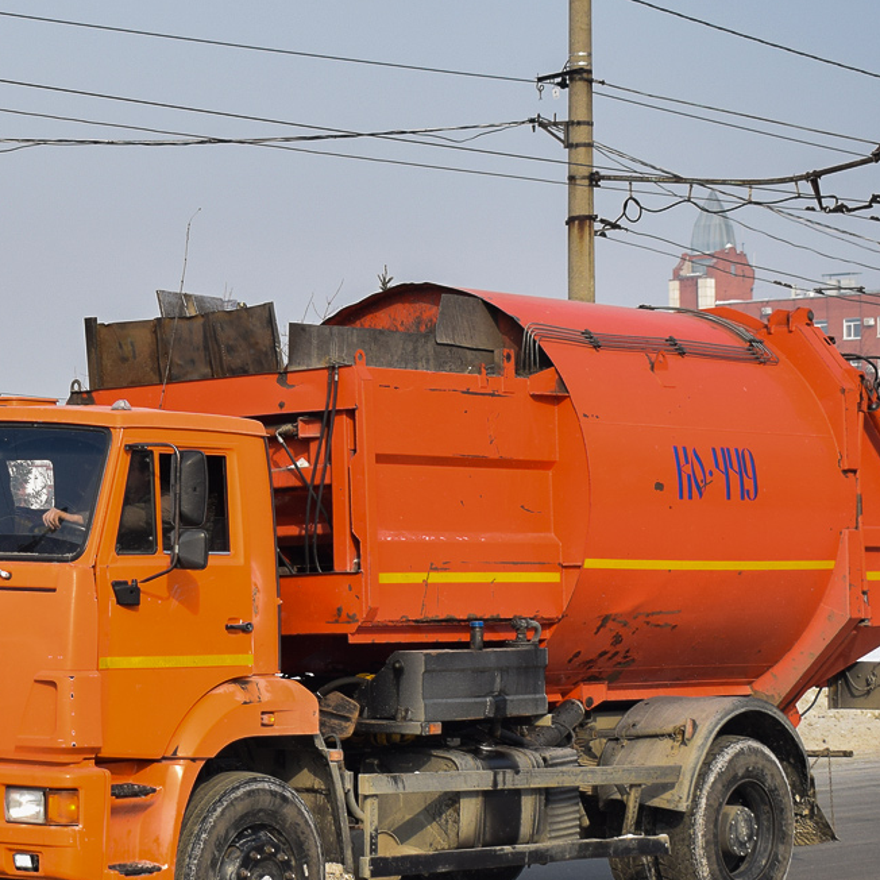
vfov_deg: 23.7
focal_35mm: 73
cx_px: 260
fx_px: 2093
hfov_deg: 23.6
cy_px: 532
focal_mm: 31
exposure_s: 1/800
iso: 200
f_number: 5.6
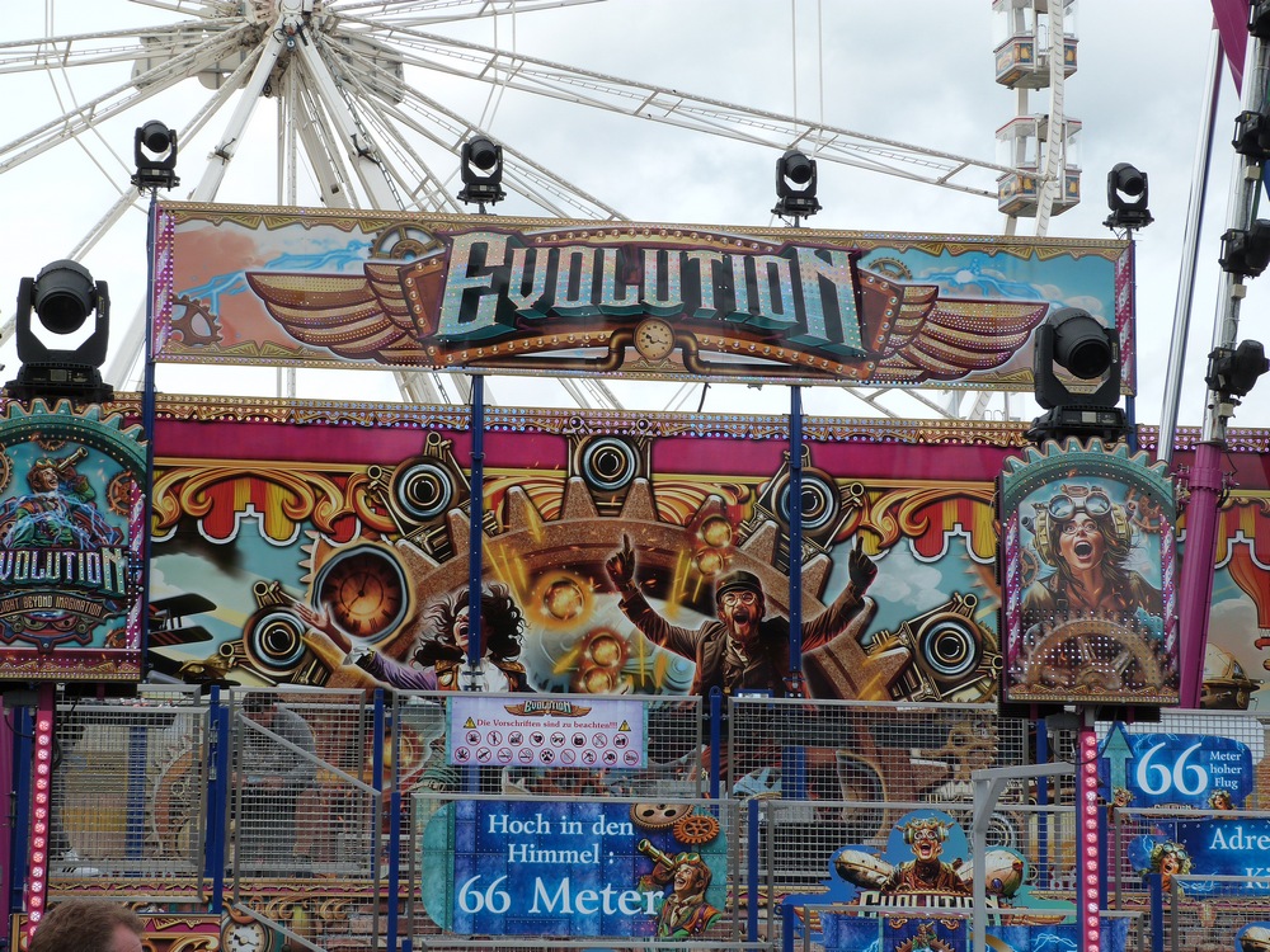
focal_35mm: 84
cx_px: 635
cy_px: 476
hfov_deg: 23.3
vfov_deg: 17.6
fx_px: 3082
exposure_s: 1/800
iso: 100
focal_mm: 15.1
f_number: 3.6
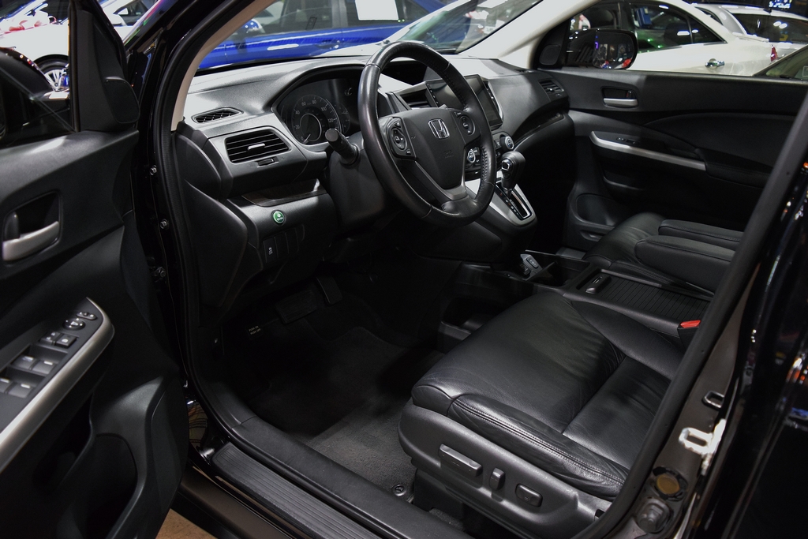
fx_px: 606
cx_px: 404
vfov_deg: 47.9
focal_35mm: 27
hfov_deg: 67.4
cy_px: 270
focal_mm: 18
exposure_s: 1/60
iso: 5600
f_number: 3.5
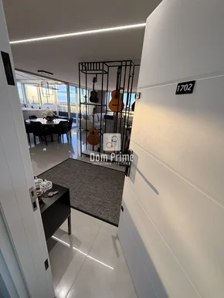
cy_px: 149
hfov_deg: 85.7
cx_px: 112
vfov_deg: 102.0
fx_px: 121
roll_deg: -4.5
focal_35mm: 14
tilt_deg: -20.4
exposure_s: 1/120
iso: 160
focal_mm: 2.22
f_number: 2.2
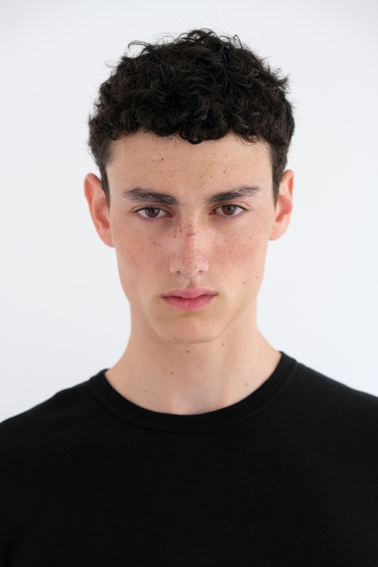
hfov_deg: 16.5
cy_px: 284
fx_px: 1307
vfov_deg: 24.5
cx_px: 189
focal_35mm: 83
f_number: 4
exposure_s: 1/125
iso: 250
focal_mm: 55
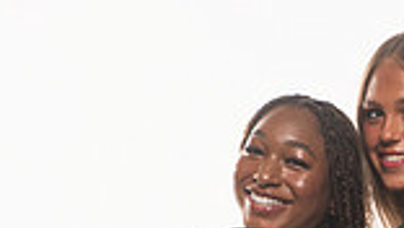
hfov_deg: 14.7
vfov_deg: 7.8
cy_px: 560
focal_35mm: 145
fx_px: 1554
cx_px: 350
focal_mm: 48
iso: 640
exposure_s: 1/400
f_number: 7.1
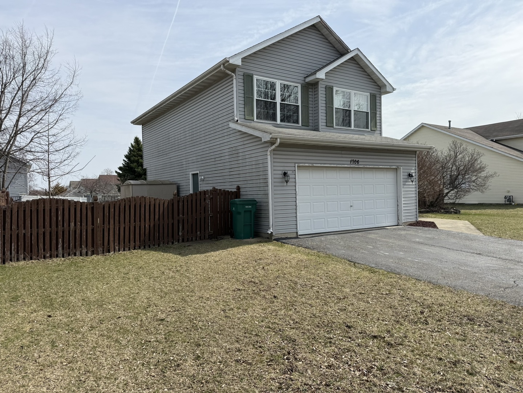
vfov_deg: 56.8
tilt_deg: +0.0
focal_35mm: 24
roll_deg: +1.1
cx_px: 262
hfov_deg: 71.6
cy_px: 196
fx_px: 363
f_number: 1.78
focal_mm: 6.76
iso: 80
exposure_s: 1/5714
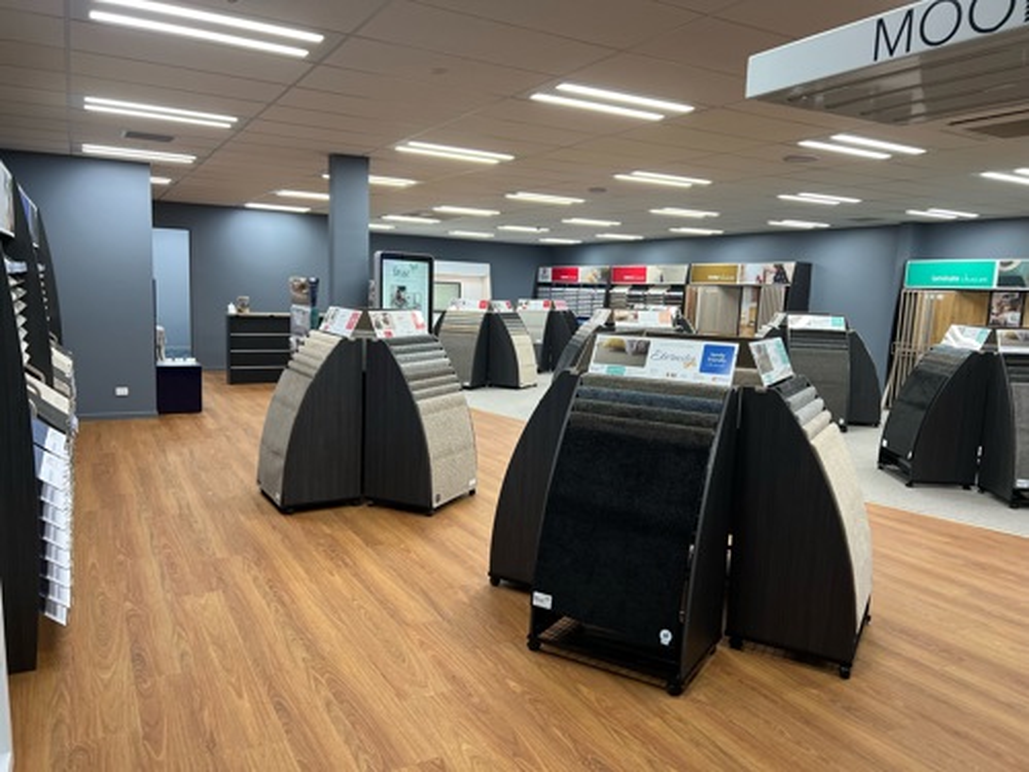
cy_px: 386
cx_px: 514
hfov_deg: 67.3
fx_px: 773
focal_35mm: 26
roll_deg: -2.7
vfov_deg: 53.1
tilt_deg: -8.8
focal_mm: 5.7
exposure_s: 1/100
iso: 125
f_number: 1.5
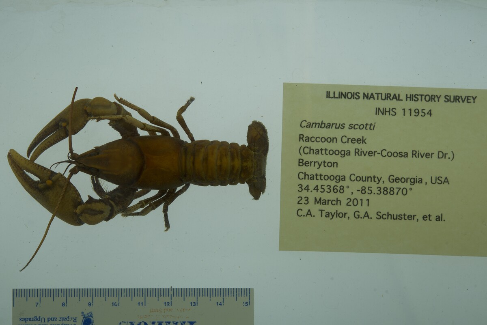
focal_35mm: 60
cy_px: 162
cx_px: 244
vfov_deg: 22.6
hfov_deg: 33.4
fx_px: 812
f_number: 10
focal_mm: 60
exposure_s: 1/60
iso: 50
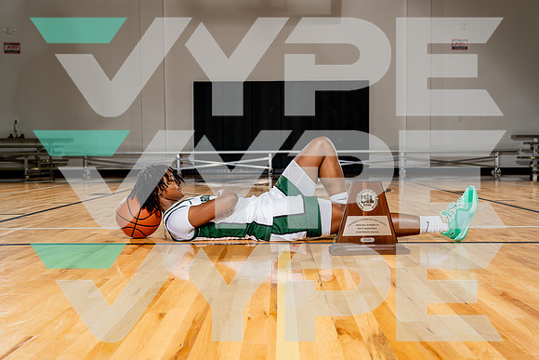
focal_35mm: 38
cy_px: 180
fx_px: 569
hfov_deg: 50.7
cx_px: 270
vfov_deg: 35.1
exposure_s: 1/250
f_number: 5.6
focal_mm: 38
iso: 200
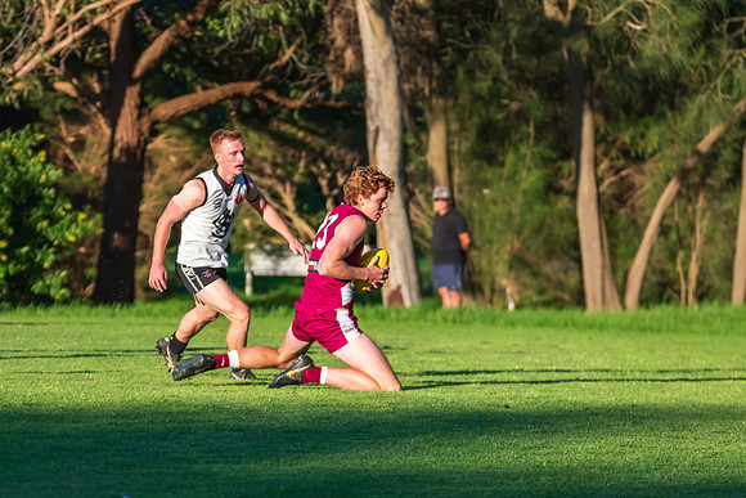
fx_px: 6700
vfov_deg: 4.3
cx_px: 360
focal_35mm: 323
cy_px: 189
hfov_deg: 6.4
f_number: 6.3
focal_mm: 220
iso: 1000
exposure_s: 1/2500
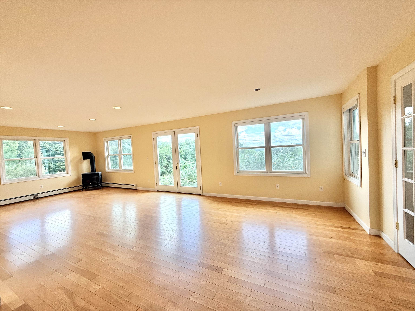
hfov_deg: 102.1
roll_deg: +2.1
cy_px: 156
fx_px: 168
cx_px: 208
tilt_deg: -1.9
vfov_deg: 85.7
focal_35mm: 14
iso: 64
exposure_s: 1/142
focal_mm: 2.22
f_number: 2.2
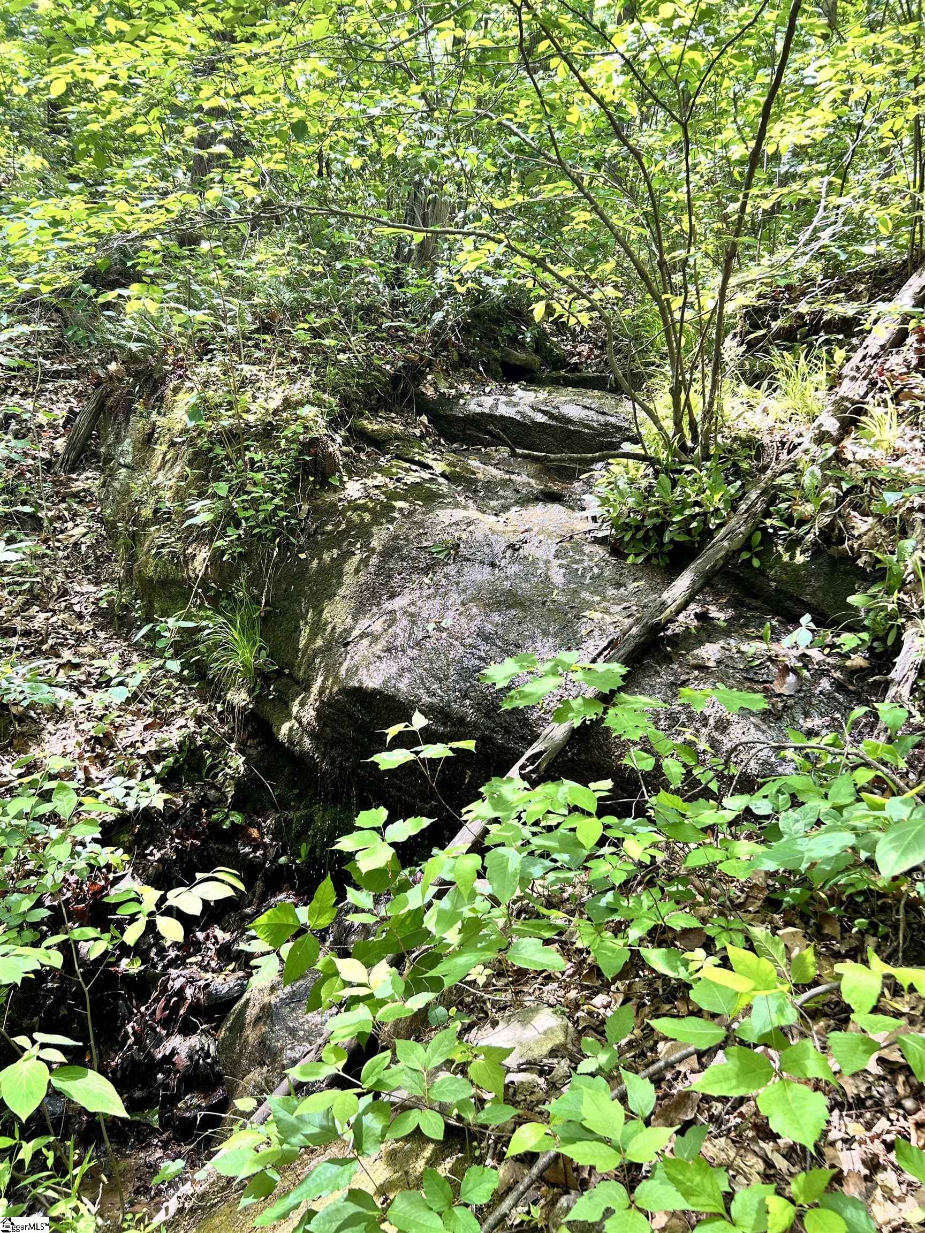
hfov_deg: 53.1
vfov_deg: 67.3
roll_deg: -6.4
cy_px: 616
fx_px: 926
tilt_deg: -6.2
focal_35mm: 26
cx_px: 462
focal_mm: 5.7
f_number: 1.5
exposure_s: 1/121
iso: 50
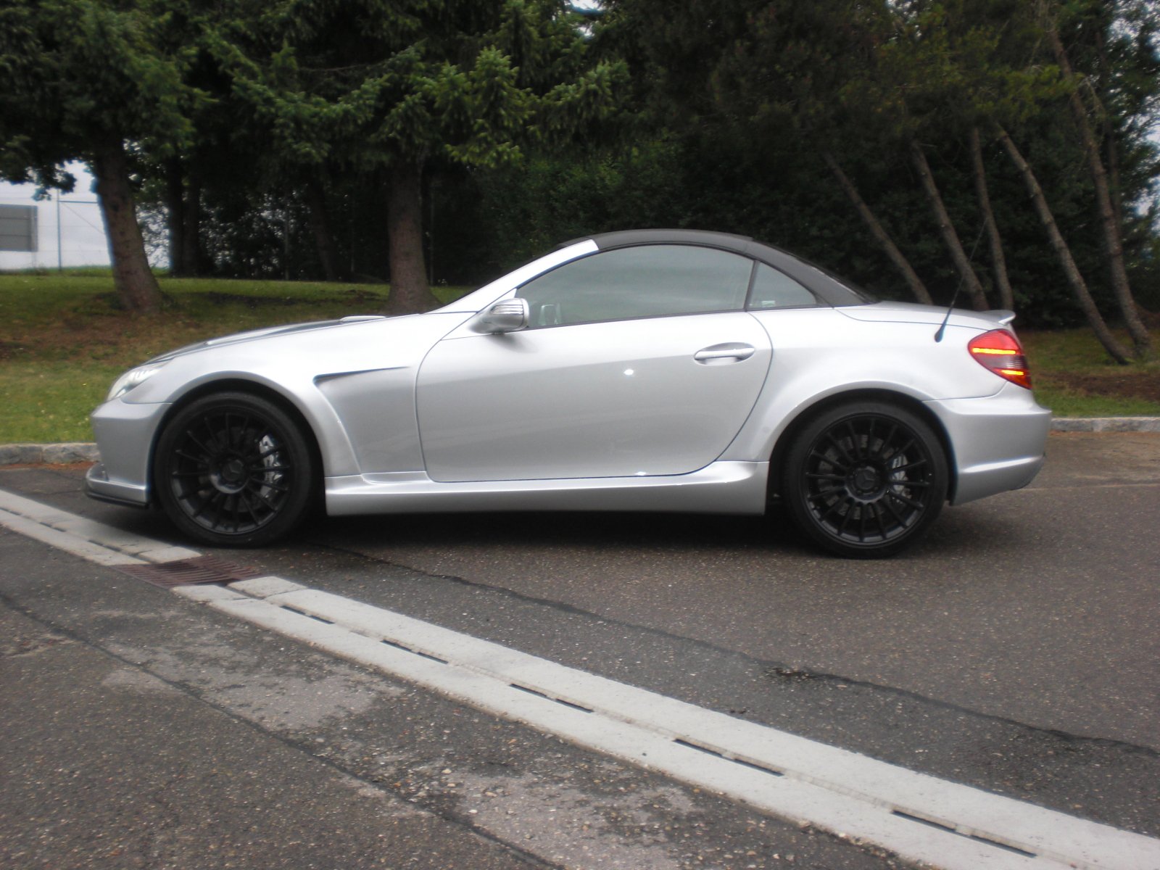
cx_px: 580
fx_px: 1273
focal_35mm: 38
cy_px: 435
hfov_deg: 49.0
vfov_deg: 37.7
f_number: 3.1
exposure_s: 1/160
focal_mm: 6.3
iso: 64
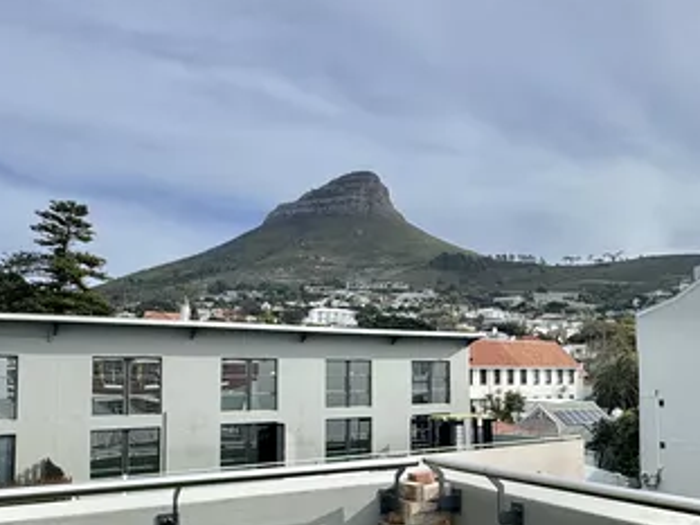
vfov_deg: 39.3
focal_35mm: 36
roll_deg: +0.1
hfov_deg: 50.7
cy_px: 336
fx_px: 728
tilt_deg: +4.1
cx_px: 450
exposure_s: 1/2494
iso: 50
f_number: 2.2
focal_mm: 2.22
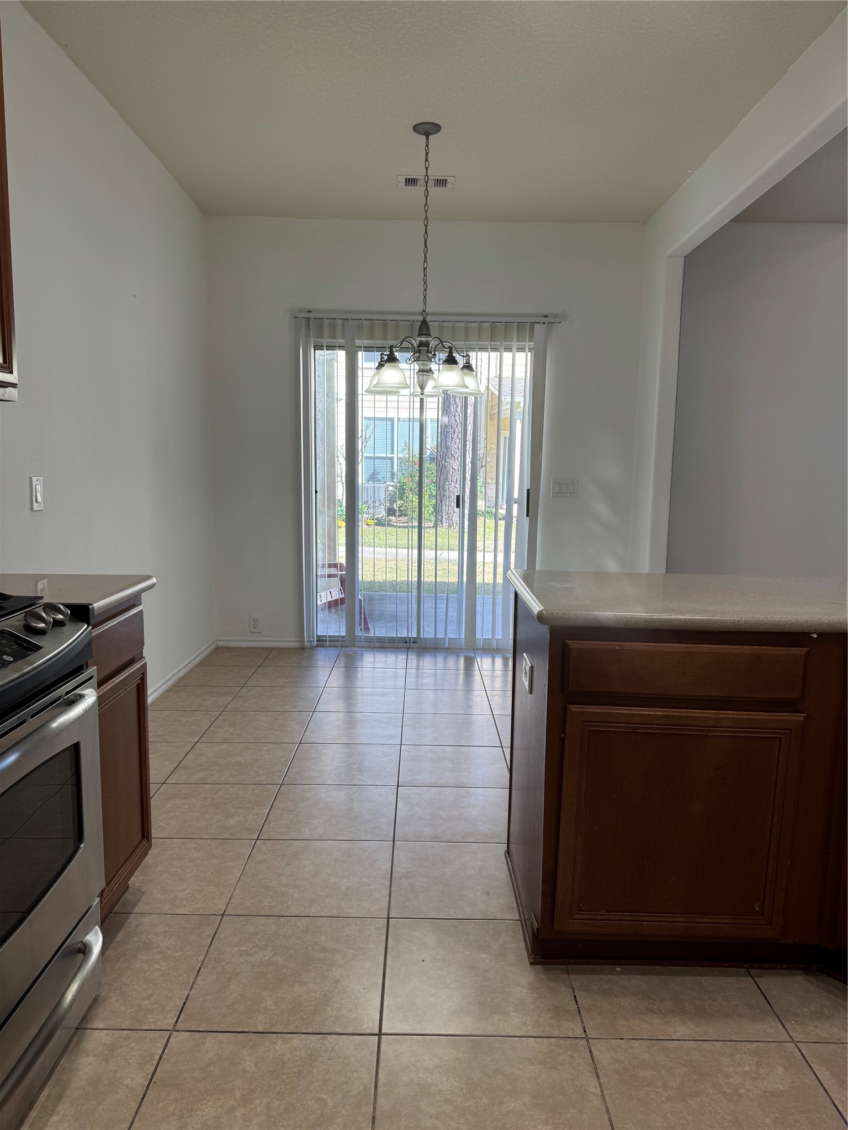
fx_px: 784
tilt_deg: -8.0
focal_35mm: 24
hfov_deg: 56.8
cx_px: 424
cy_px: 565
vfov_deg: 71.6
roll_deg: -1.2
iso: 64
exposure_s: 1/140
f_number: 1.78
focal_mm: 6.76
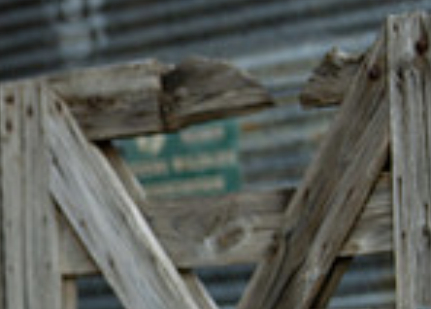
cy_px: 398
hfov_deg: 8.5
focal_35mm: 229
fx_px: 2806
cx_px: -292
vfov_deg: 6.3
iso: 125
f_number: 1.2
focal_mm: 50
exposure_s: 1/2000
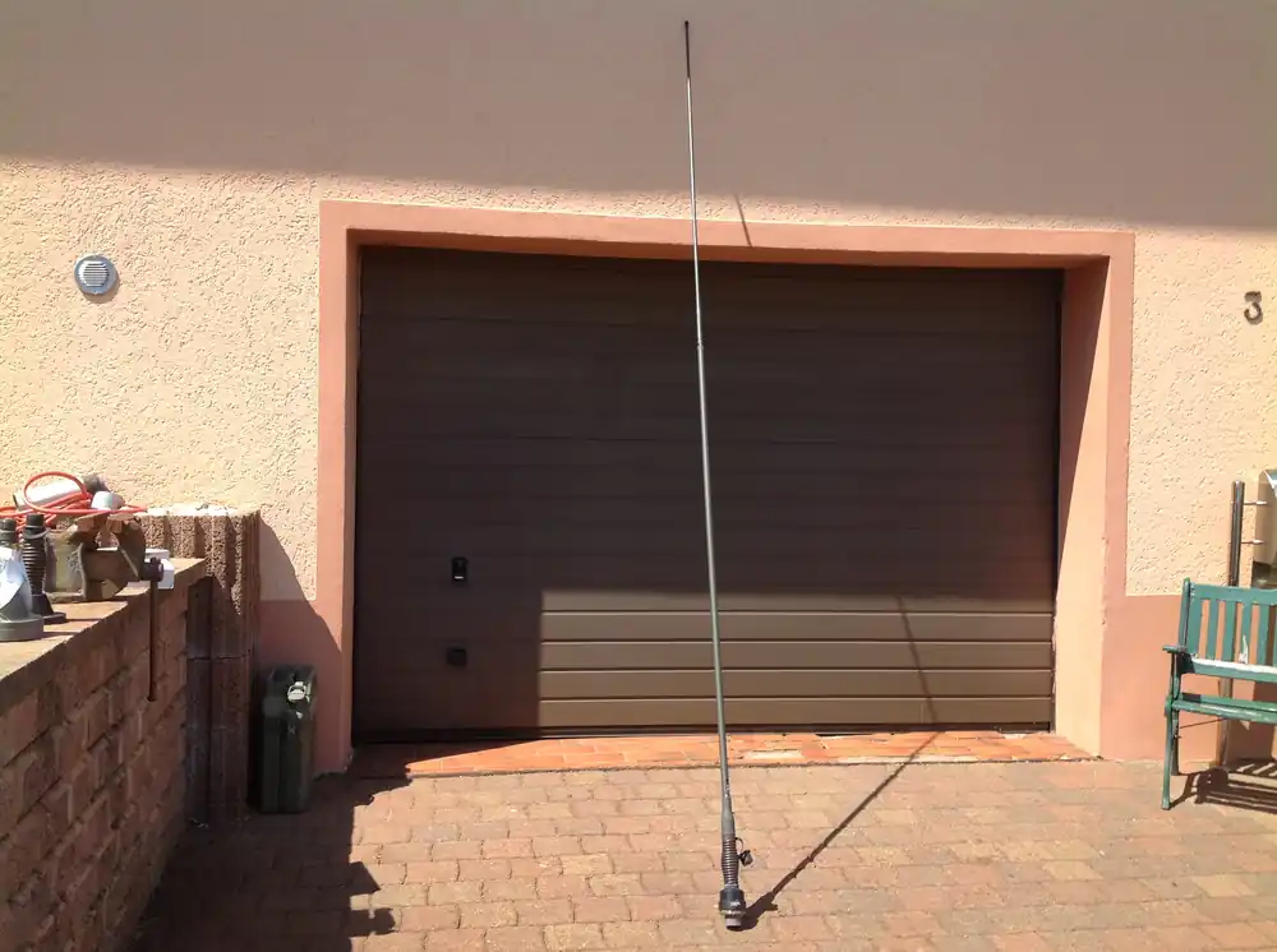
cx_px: 638
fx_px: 1289
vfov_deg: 40.6
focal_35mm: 35
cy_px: 476
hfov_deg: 52.7
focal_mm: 4.28
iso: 50
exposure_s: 1/817
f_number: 2.4
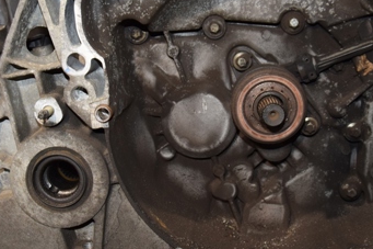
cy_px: 101
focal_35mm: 62
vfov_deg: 21.9
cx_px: 211
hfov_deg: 32.4
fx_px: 642
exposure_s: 1/60
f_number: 5
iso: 800
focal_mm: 22
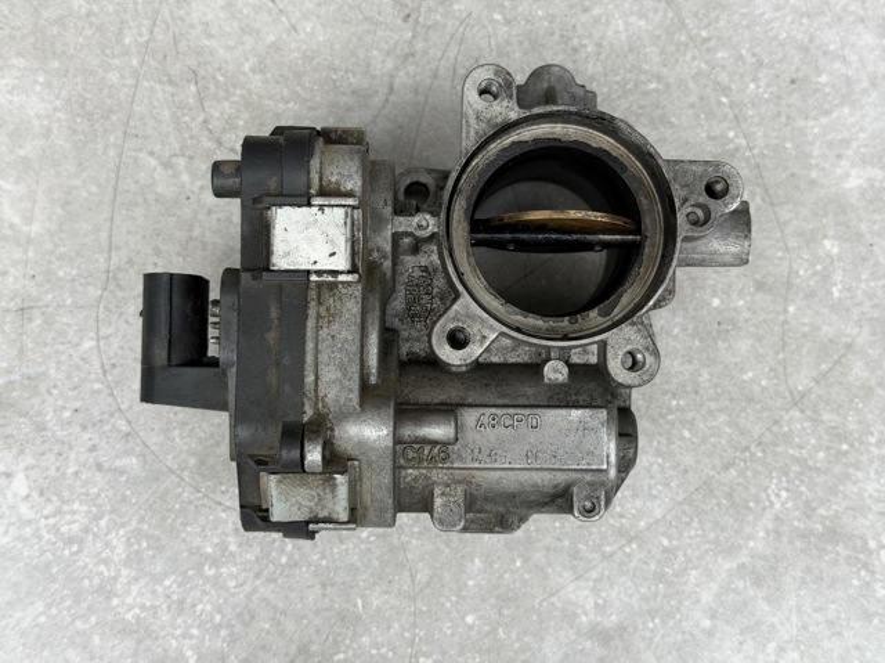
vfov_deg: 30.2
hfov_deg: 39.7
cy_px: 332
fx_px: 1226
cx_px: 442
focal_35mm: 48
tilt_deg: -79.0
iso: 64
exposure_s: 1/214
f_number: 1.78
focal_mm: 6.76
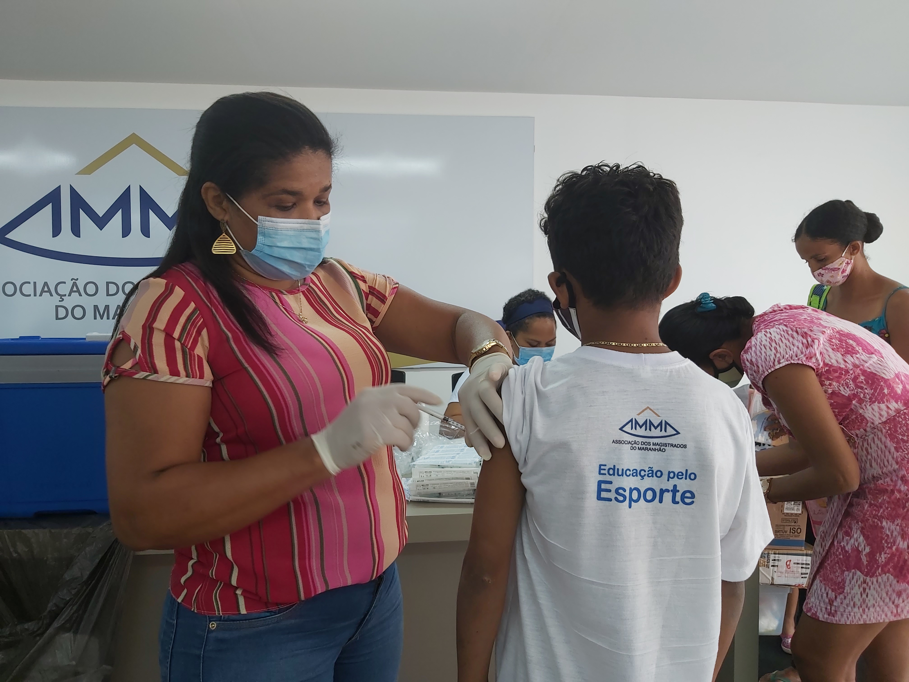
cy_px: 341
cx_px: 454
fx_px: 683
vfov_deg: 53.1
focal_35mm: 26
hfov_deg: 67.3
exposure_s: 1/60
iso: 80
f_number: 1.7
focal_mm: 3.92
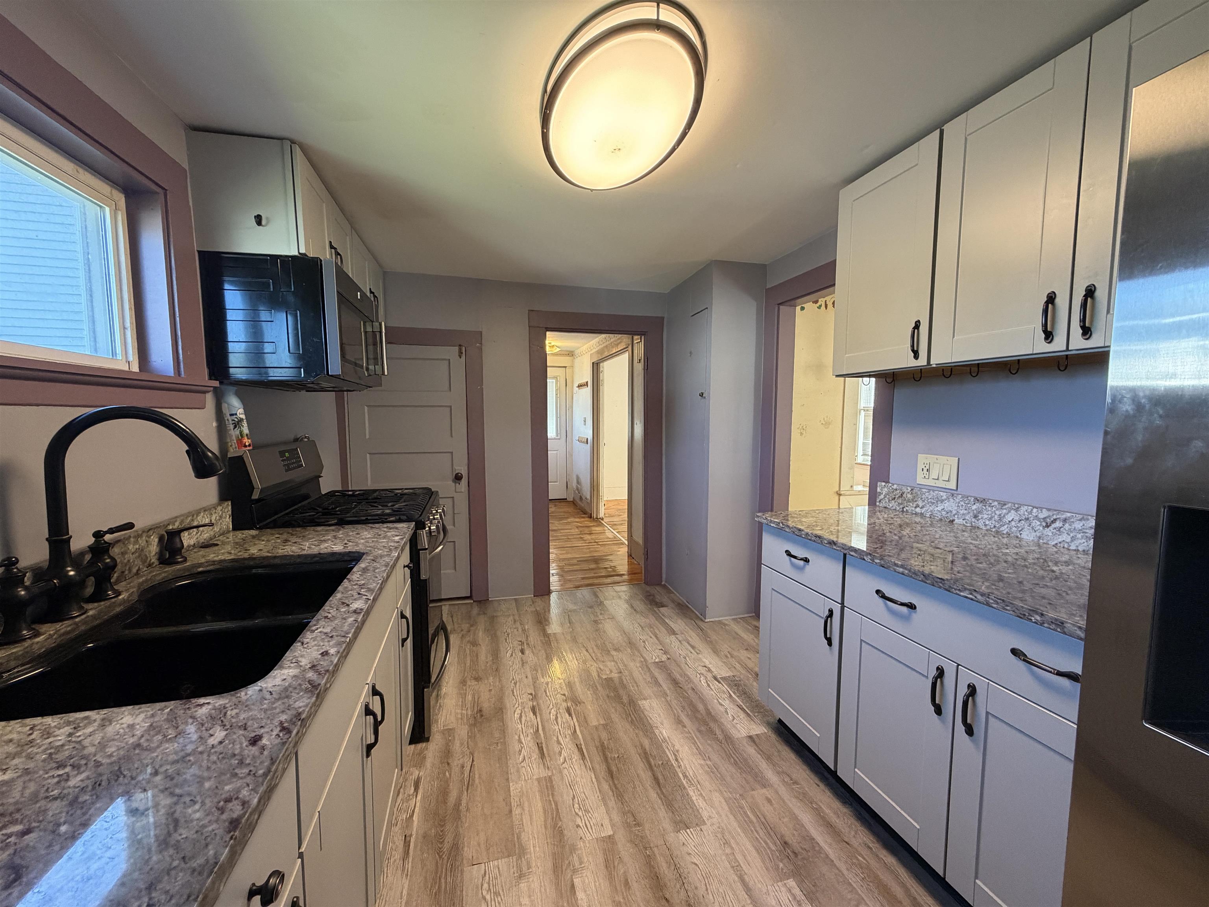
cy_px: 454
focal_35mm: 14
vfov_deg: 85.7
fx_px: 489
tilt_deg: -3.9
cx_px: 604
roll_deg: -0.8
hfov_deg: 102.1
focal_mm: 2.22
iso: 250
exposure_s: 1/60
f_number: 2.2
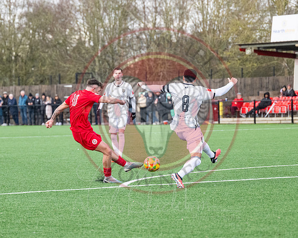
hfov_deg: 9.3
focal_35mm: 207
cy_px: 109
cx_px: 81
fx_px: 1827
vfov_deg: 7.5
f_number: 4
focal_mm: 125
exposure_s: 1/1600
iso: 2000
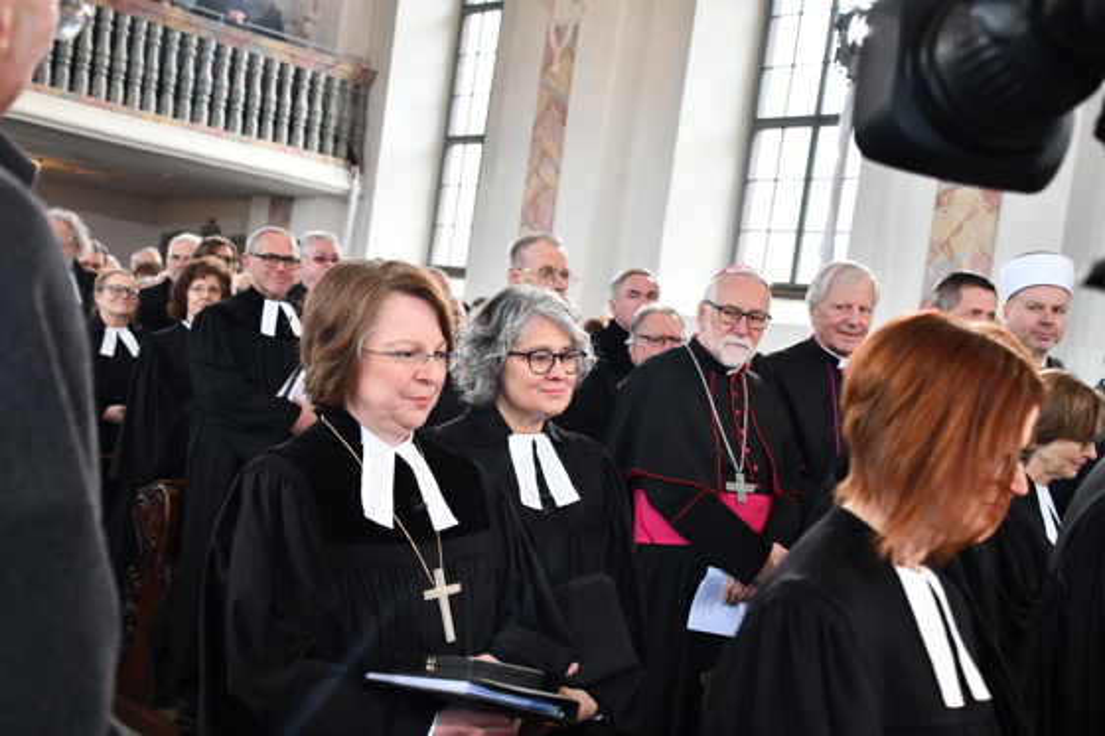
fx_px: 1473
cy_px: 368
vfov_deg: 28.1
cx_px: 552
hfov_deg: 41.1
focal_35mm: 48
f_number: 4
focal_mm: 32
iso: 900
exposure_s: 1/125
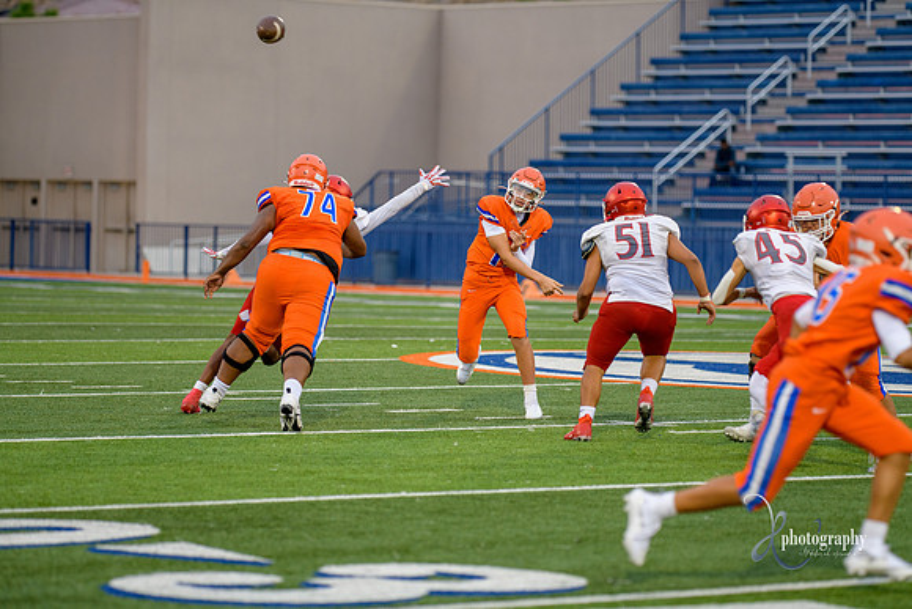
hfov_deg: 12.1
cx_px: 456
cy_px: 304
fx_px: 4307
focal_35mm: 170
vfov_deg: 8.1
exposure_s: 1/500
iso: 640
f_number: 2.8
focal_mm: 170
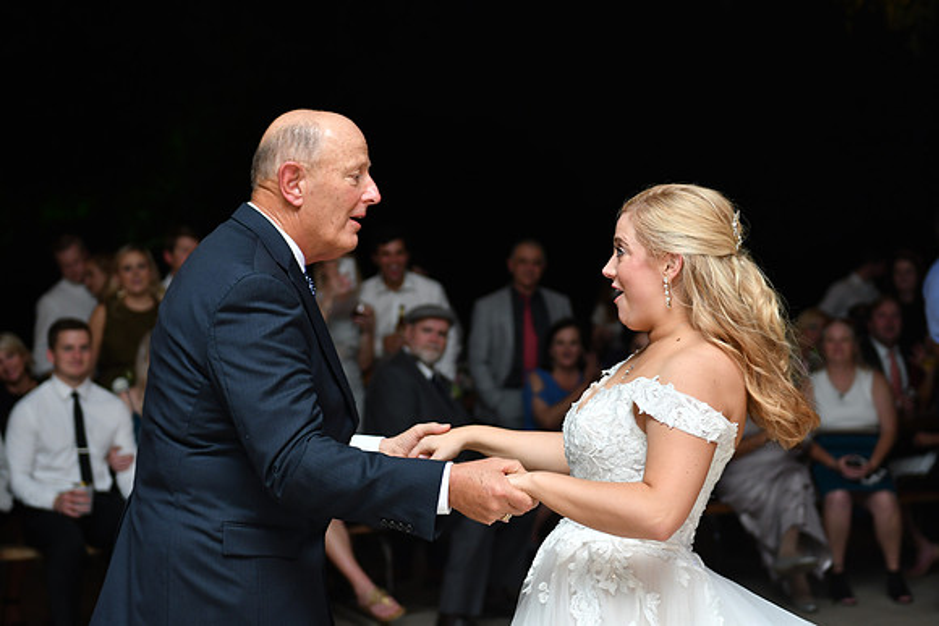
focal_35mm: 75
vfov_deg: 18.2
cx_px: 470
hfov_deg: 27.0
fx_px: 1957
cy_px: 313
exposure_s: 1/80
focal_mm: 50
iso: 500
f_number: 2.8
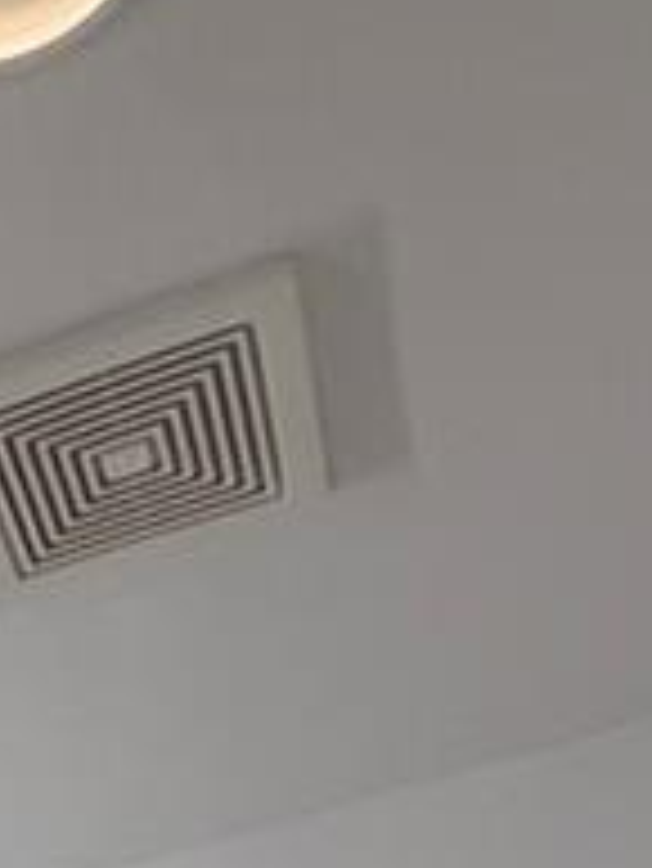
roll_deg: +4.5
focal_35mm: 87
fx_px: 2182
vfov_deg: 12.5
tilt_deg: -12.0
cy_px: 2433
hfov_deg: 14.8
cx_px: -517
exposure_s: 1/120
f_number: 2.2
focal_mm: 2.22
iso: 100
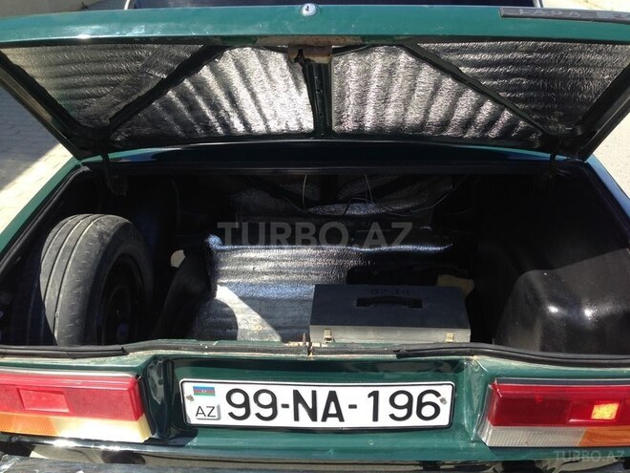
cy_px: 236
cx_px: 315
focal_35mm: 33
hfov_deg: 55.4
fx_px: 601
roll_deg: +0.2
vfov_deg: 42.9
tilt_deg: -28.8
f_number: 2.4
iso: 50
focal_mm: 4.12
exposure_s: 1/695
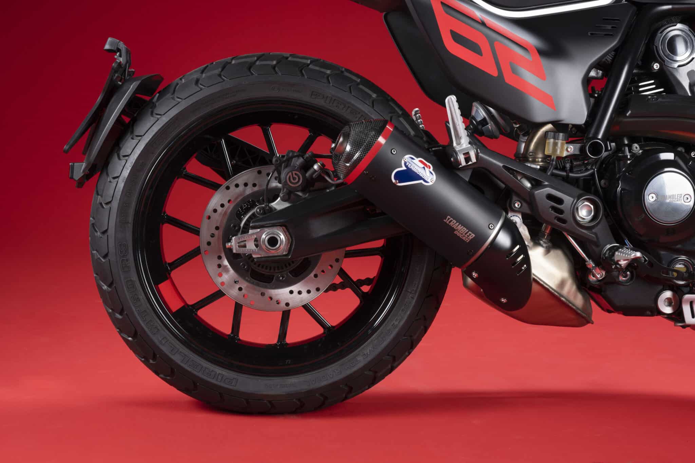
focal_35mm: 55
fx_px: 1062
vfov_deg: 24.6
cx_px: 348
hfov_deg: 36.2
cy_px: 232
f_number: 11
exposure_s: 1/160
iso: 100
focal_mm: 55
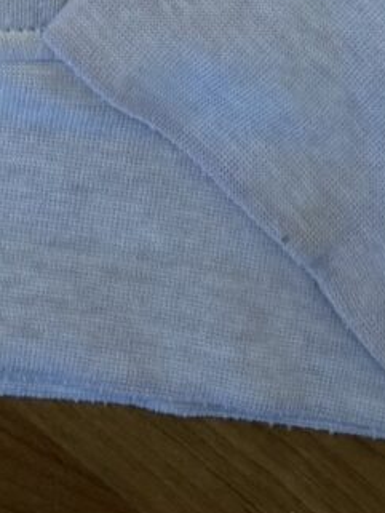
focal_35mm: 153
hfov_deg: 9.7
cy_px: -818
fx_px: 2267
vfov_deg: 10.6
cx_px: 228
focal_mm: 6.76
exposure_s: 1/60
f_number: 1.78
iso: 125
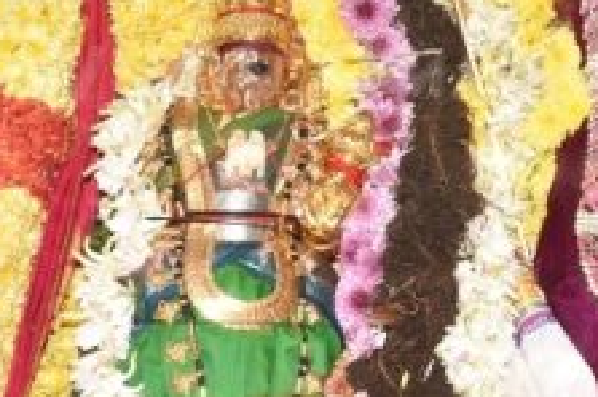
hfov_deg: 20.2
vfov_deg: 14.0
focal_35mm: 97
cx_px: 644
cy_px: 83
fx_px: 1609
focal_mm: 24
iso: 2000
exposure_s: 1/125
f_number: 22
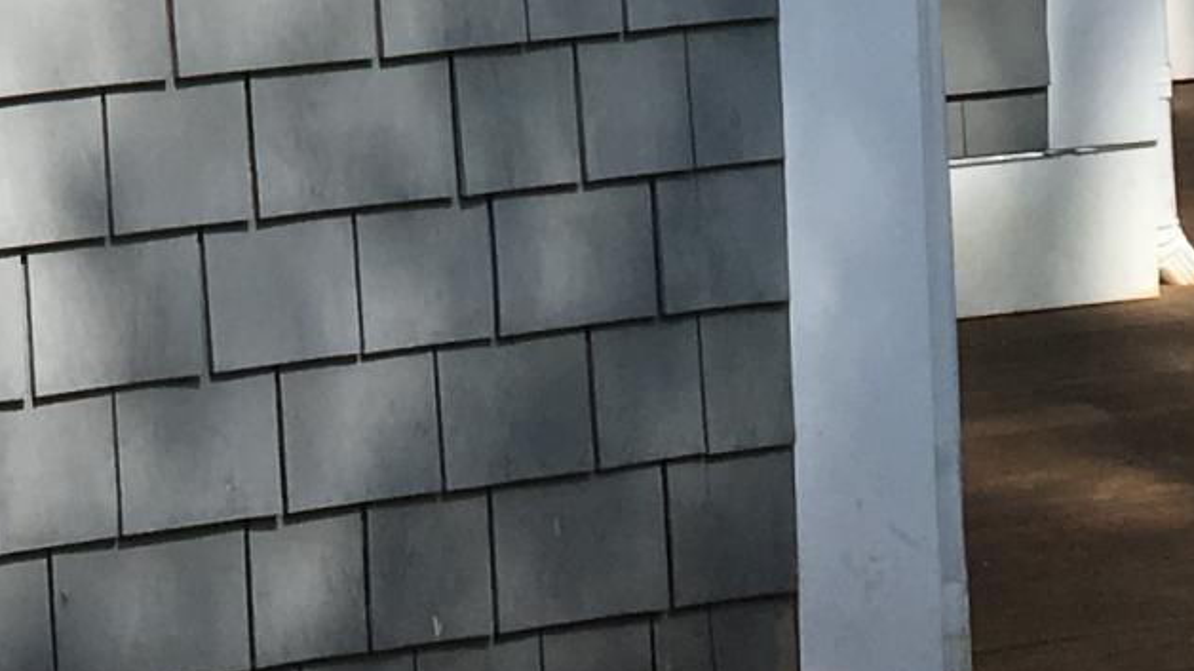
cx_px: -101
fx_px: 4780
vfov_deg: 7.4
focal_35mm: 151
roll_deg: +1.1
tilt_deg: +0.8
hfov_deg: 13.9
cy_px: -1089
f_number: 2.2
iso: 25
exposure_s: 1/1148
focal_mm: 4.15
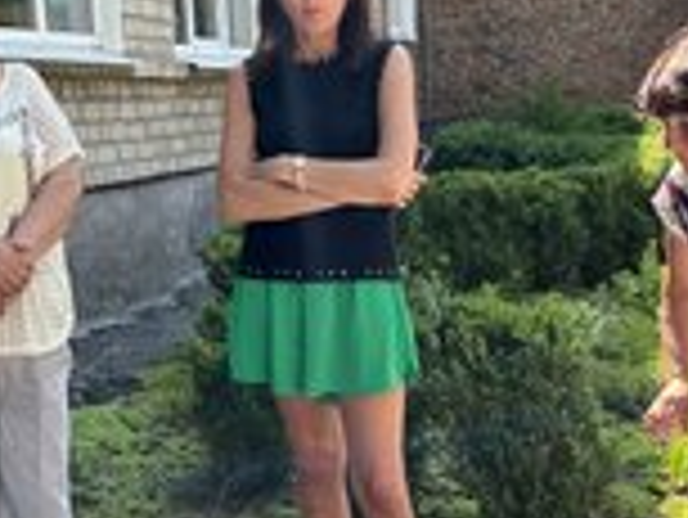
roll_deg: -0.9
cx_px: 382
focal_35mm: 68
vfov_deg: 21.6
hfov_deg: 28.5
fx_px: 1353
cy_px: 293
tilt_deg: -11.6
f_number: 1.5
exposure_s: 1/591
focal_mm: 5.7
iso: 50
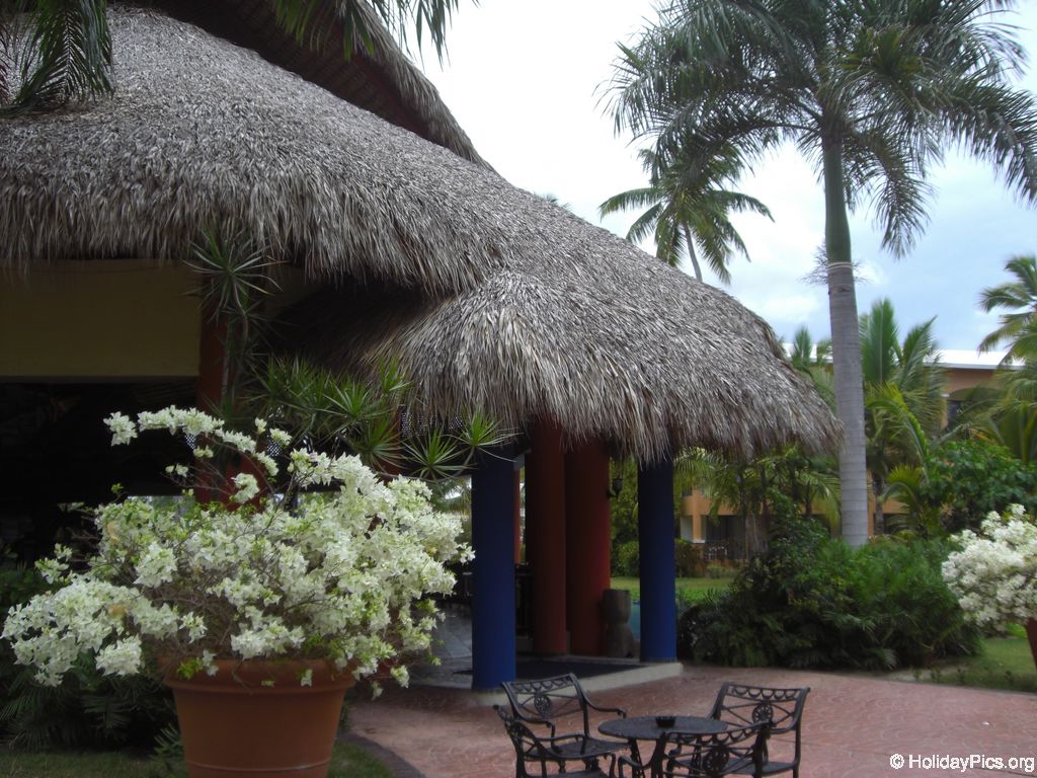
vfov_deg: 37.7
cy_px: 389
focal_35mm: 38
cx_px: 518
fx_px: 1138
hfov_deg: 49.0
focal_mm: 6.2
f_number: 2.7
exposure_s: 1/250
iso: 64
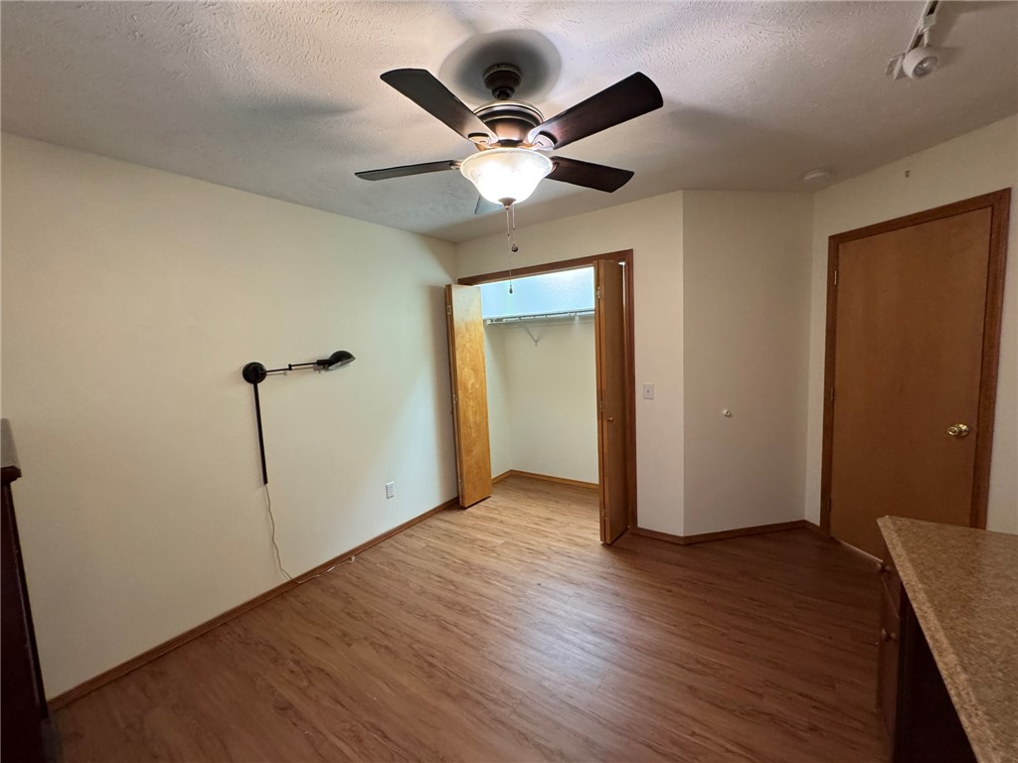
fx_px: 412
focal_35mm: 14
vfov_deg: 85.7
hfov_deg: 102.1
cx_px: 509
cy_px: 382
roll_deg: +3.3
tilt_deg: -5.3
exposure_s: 1/60
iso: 320
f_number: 2.2
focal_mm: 2.22
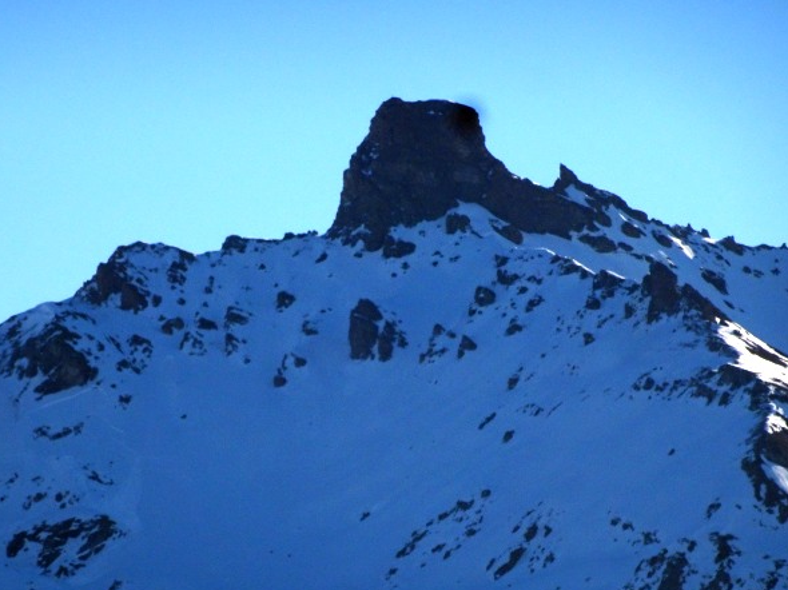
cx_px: 347
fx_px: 10308
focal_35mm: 453
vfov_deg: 3.3
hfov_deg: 4.4
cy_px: 368
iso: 80
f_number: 6.3
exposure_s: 1/1000
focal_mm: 57.05
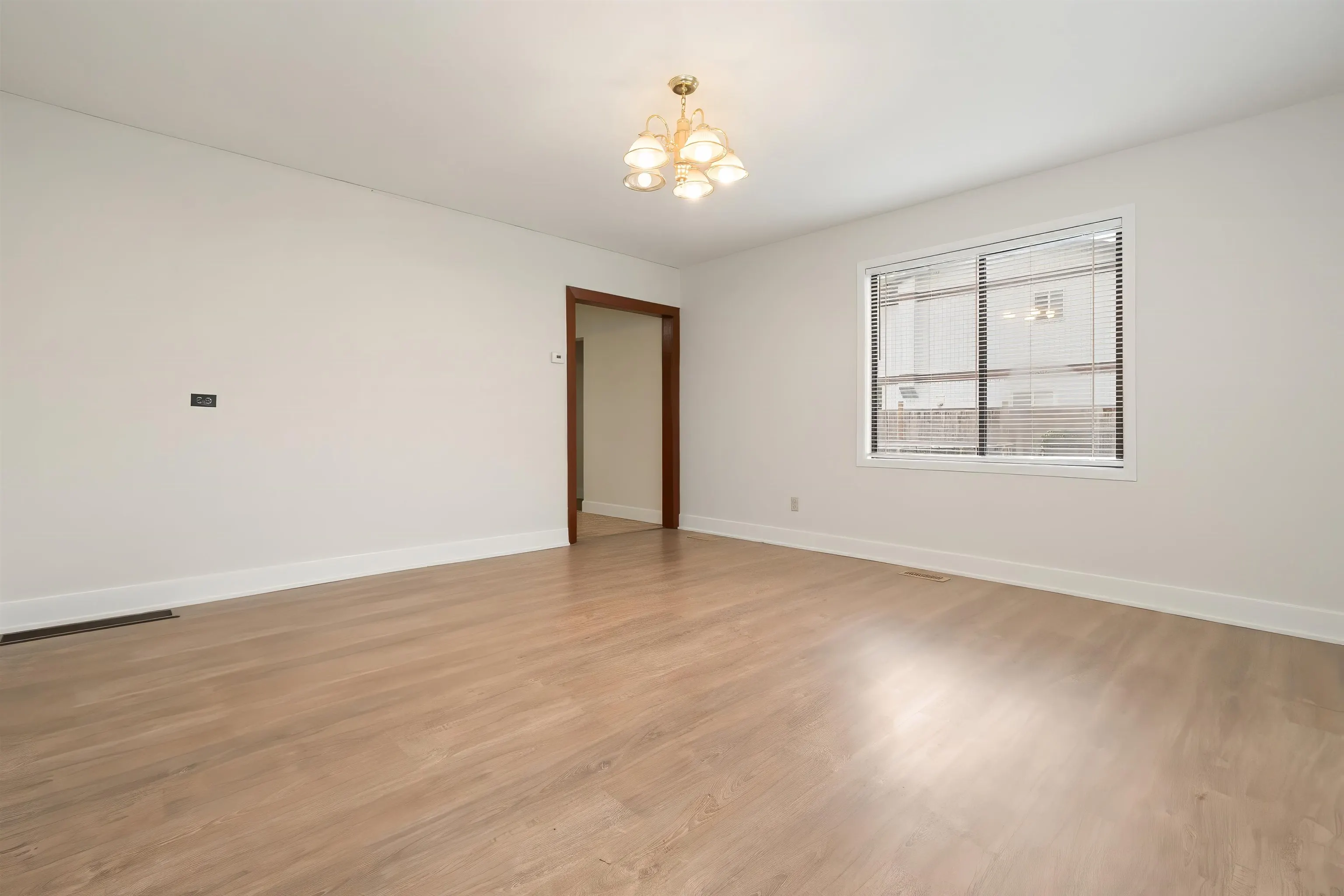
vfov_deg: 77.3
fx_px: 560
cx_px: 672
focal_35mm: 15
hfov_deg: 100.4
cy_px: 448
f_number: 7.1
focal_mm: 10
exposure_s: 1/160
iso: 320
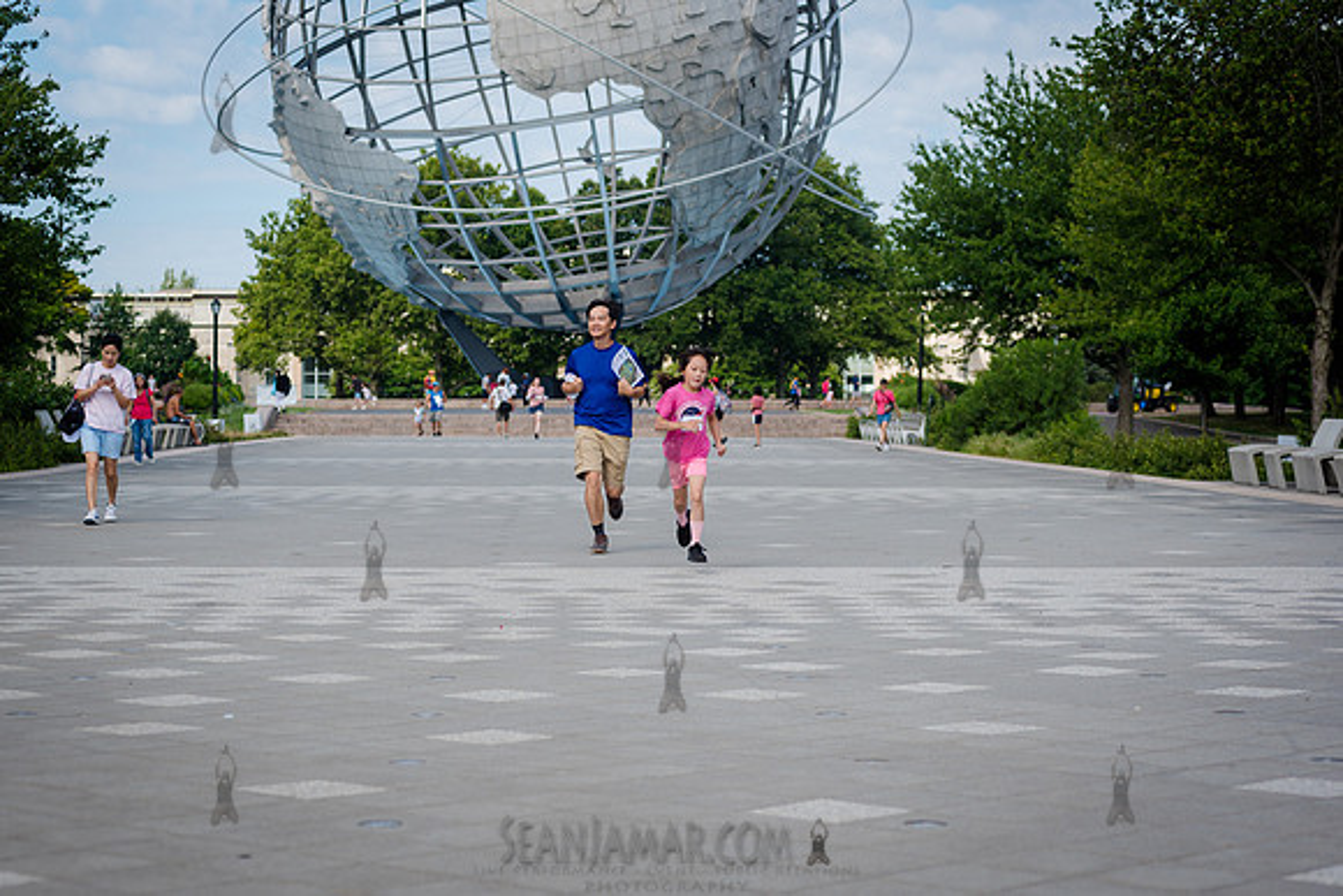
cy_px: 448
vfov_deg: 16.8
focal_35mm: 81
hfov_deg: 25.0
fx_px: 3028
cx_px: 672
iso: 200
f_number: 4
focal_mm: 80
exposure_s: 1/1250
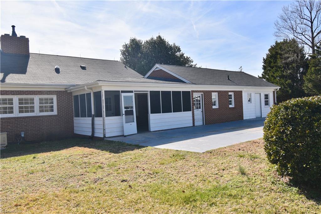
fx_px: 241
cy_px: 107
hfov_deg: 67.4
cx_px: 160
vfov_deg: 47.9
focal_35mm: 27
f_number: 10
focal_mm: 18
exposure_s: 1/400
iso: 200
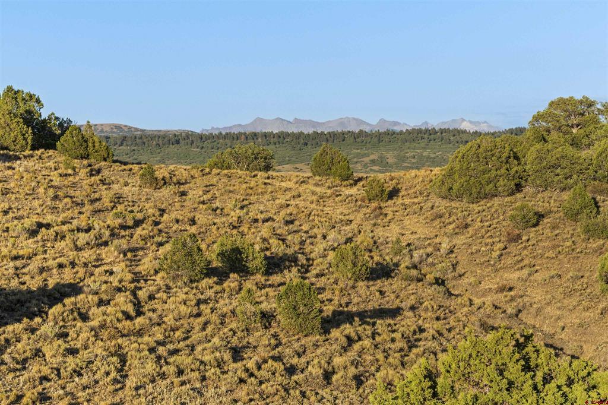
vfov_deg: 13.0
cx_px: 304
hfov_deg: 19.5
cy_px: 202
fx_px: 1773
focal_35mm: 105
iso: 1000
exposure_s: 1/160
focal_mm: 105
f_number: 20
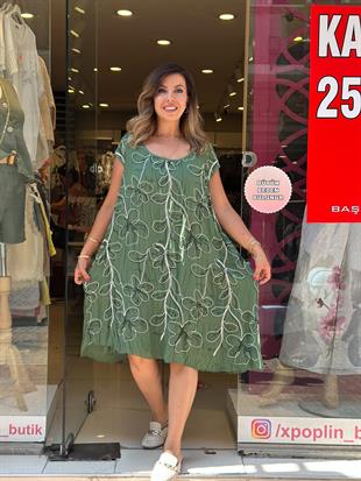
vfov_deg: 39.6
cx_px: 180
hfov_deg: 30.3
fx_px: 667
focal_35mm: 48
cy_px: 240
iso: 80
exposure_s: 1/496
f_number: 1.78
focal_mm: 6.86
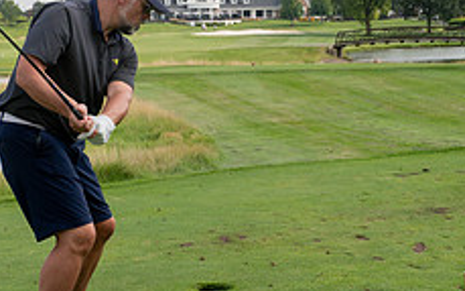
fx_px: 1280
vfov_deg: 12.9
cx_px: 244
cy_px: 113
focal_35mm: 101
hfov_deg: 20.6
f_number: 6.3
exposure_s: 1/1000
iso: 250
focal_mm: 39
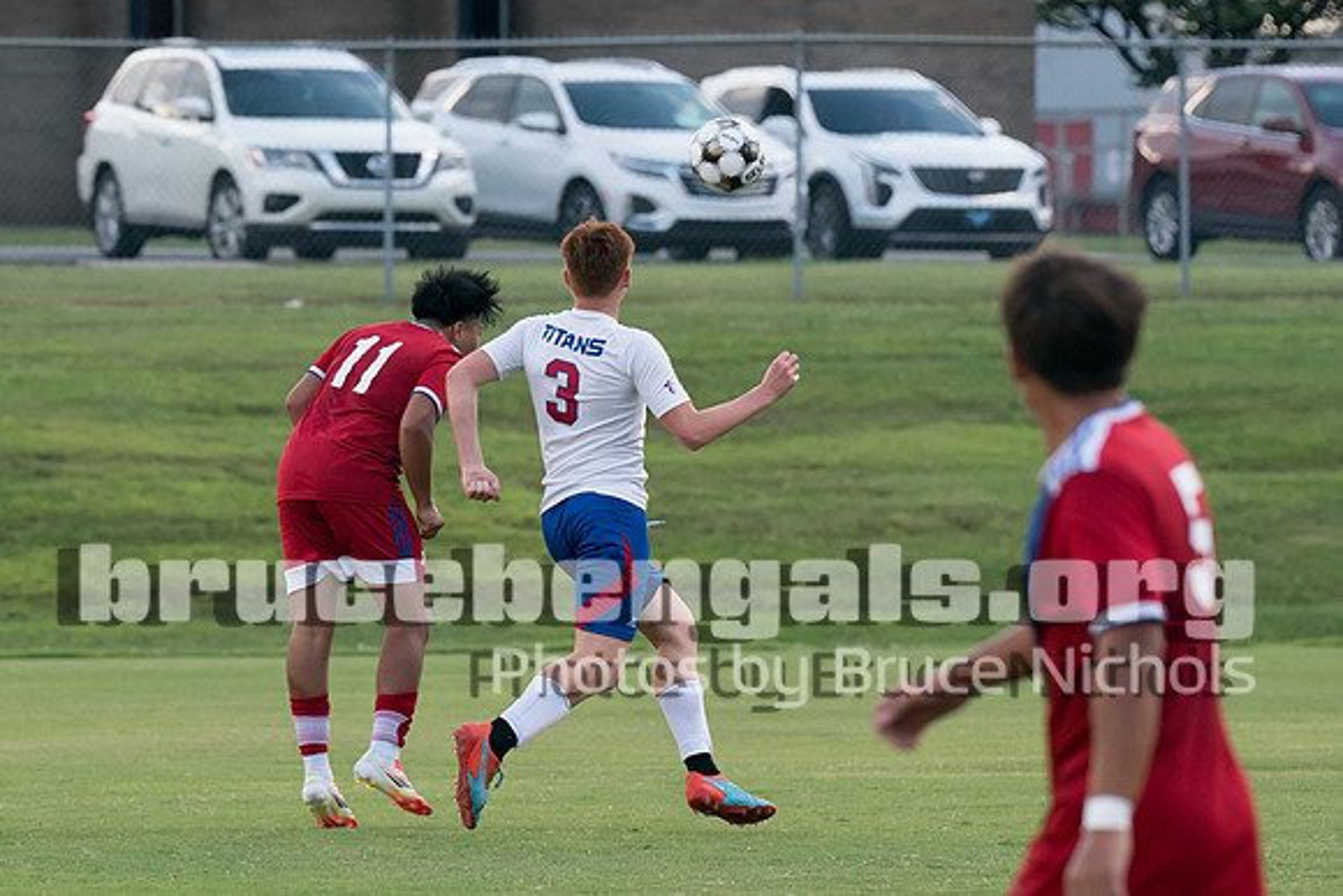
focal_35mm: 337
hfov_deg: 6.1
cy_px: 454
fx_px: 12566
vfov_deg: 4.1
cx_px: 466
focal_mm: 171
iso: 1600
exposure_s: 1/1250
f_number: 4.5
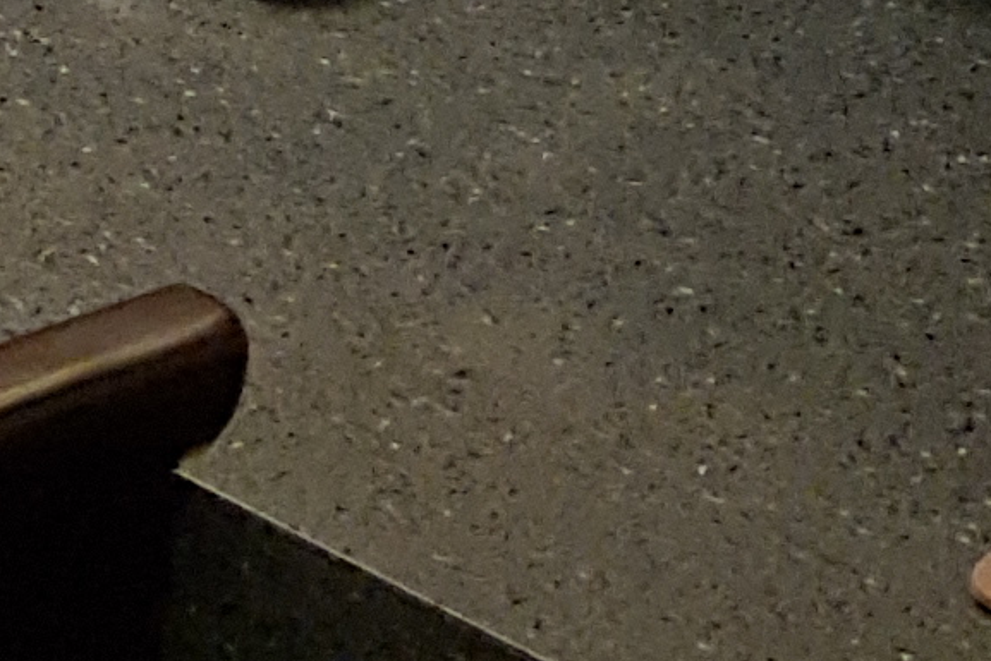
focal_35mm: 189
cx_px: -692
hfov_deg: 10.3
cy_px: -1593
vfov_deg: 6.4
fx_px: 5204
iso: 200
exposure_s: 1/60
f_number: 1.7
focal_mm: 4.2
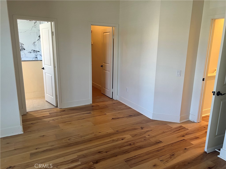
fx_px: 170
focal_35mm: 26
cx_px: 113
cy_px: 84
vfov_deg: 53.1
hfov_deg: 67.3
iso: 80
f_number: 1.5
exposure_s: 1/60
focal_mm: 5.7
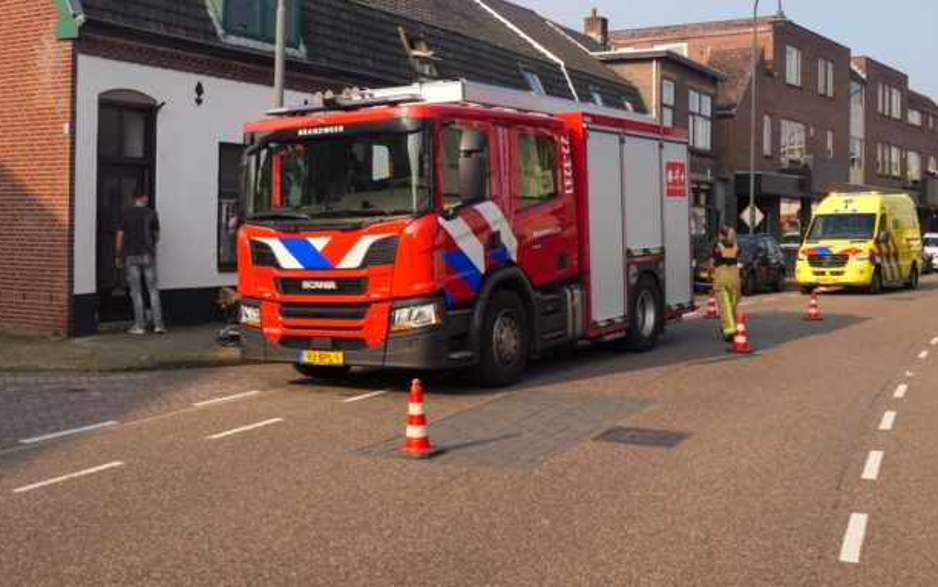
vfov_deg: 30.5
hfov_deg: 47.2
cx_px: 489
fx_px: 1074
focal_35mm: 42
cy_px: 234
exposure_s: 1/2000
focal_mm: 24
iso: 1250
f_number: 8
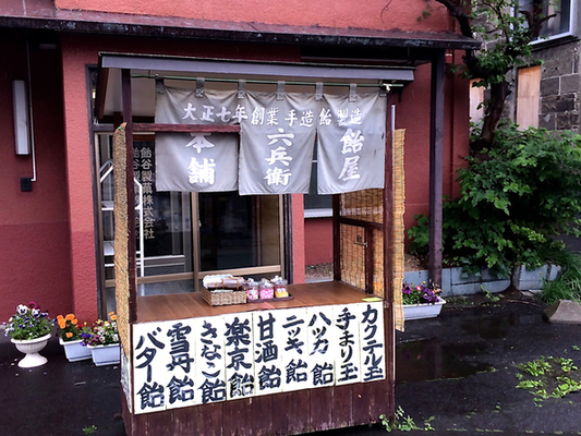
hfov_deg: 51.3
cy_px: 214
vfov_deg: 39.7
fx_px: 604
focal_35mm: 36
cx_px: 271
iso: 32
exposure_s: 1/446
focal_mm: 4.12
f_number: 2.2
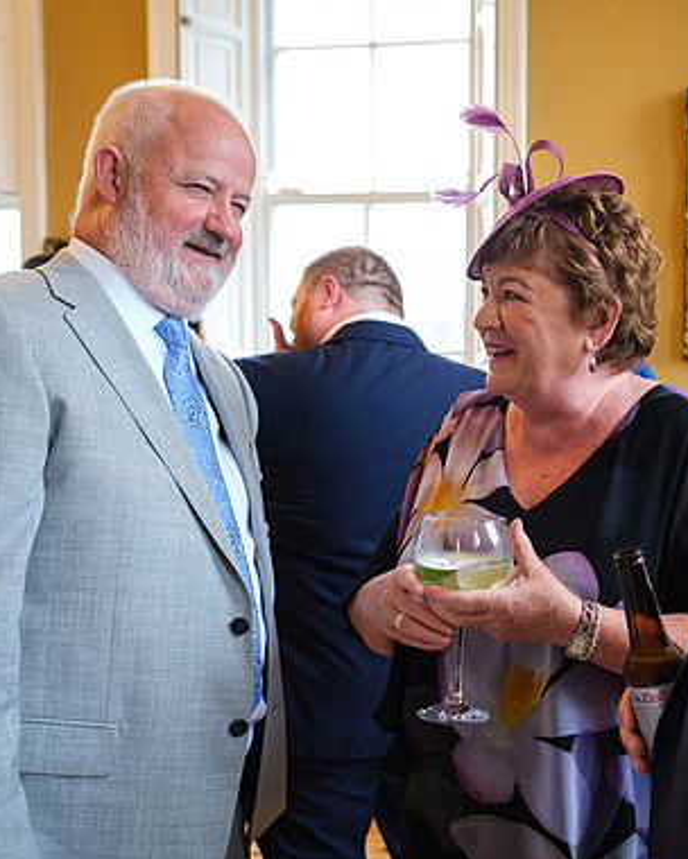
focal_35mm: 44
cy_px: 443
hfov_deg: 33.0
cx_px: 574
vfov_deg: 42.0
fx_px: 1120
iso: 2500
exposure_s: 1/160
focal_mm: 16
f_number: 2.5
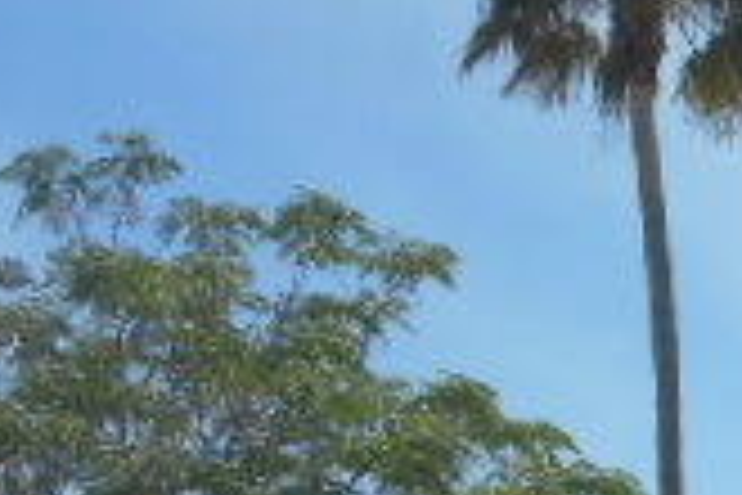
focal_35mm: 177
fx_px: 3648
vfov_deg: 7.4
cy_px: 1035
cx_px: 1295
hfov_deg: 10.9
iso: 80
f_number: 4.7
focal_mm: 7.9
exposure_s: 1/640
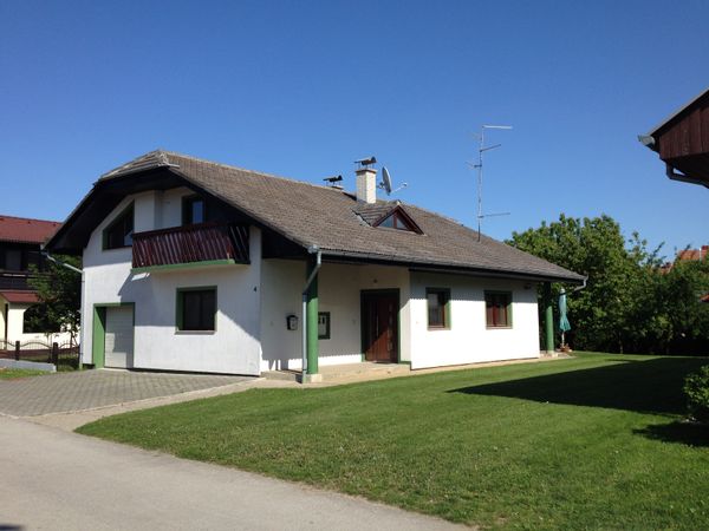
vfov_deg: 40.7
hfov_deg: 52.6
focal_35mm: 35
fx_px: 717
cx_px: 354
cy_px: 266
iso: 50
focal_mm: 4.28
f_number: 2.4
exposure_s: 1/1842
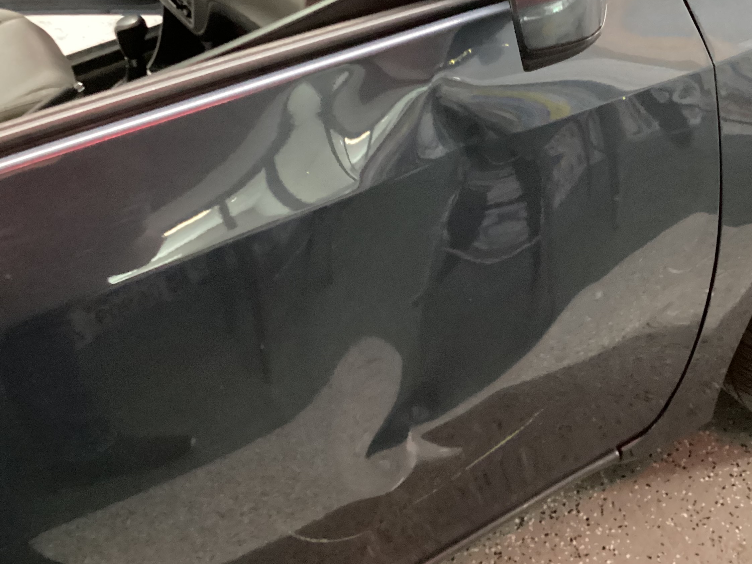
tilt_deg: -39.1
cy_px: 207
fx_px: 977
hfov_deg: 42.0
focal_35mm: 45
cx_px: 428
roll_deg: +9.8
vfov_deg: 32.0
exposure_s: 1/24
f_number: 2.4
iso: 640
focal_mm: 3.3
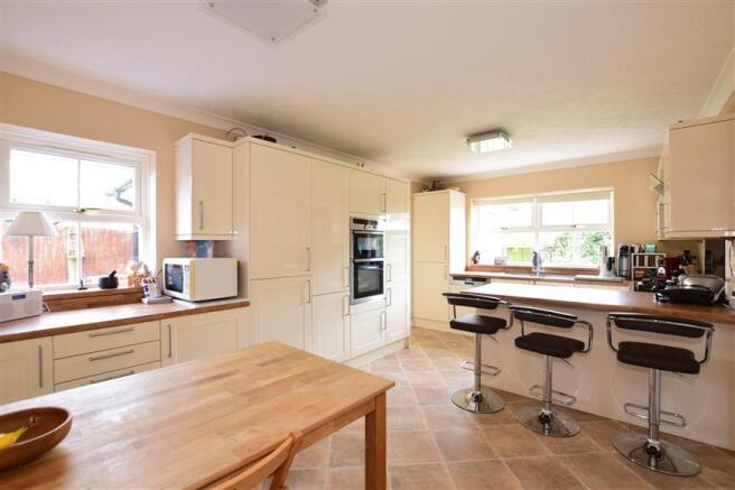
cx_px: 368
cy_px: 245
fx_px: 306
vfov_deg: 77.3
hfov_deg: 100.4
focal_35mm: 15
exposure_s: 1/8
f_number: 11
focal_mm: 10
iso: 500
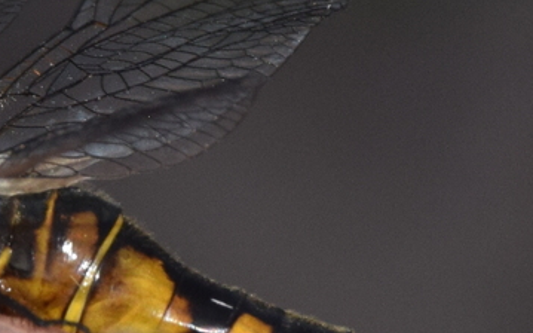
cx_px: 174
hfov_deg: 3.7
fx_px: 8319
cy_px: 165
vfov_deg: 2.3
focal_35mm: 573
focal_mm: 140
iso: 400
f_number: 16
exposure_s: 1/160
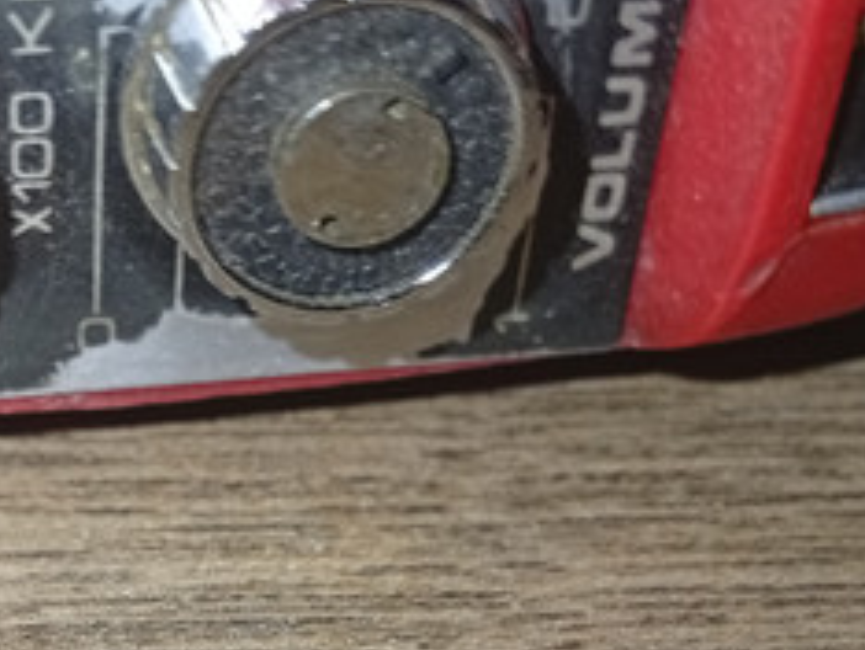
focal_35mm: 74
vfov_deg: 19.6
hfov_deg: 25.8
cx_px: 163
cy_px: 558
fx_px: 1851
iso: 144
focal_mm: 3.84
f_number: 1.8
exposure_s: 1/50
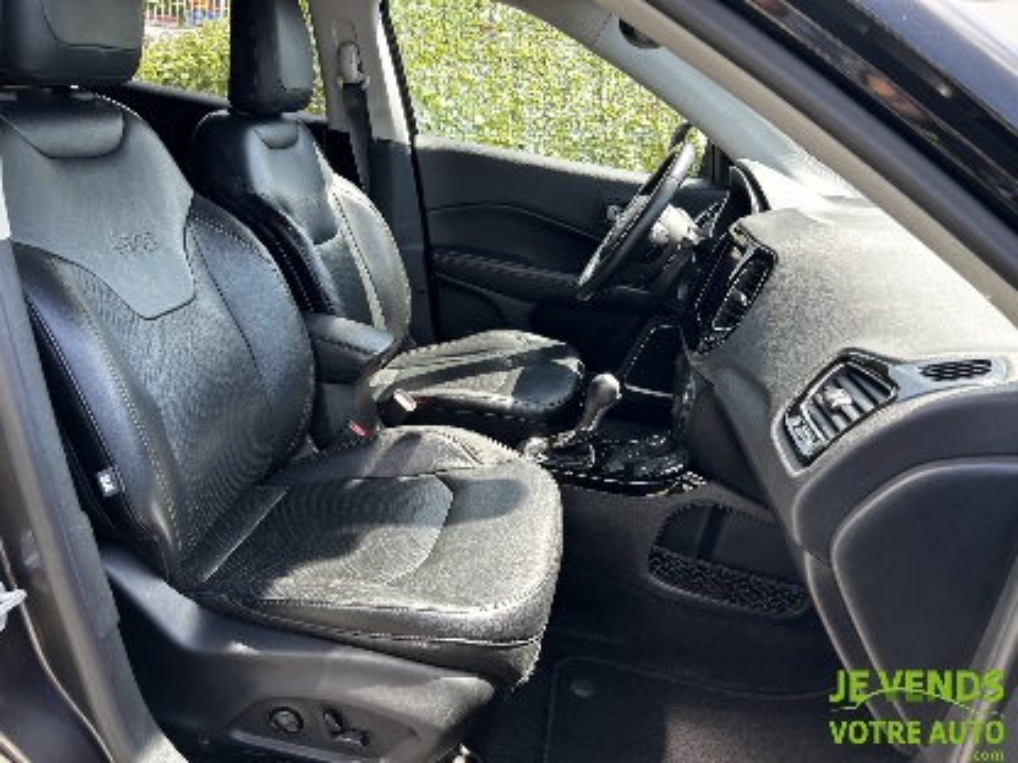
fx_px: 765
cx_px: 509
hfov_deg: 67.3
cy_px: 382
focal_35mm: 26
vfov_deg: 53.1
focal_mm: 5.7
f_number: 1.5
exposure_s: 1/190
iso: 40
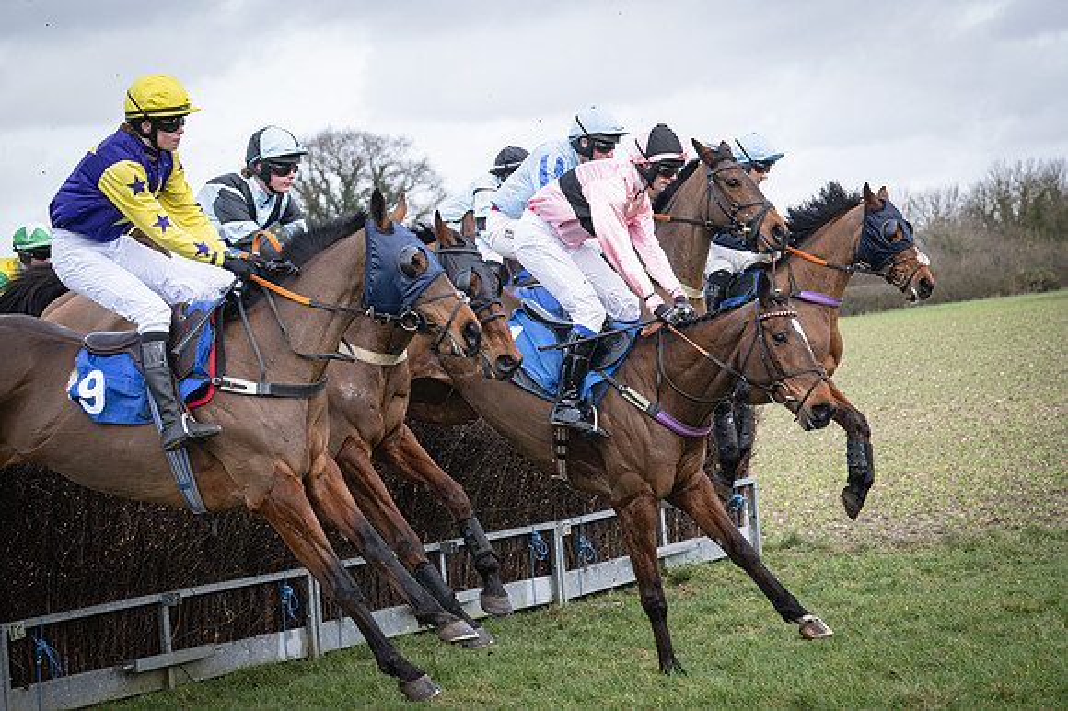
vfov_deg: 12.4
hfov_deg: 18.5
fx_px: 3274
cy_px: 338
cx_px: 561
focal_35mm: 110
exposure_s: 1/1000
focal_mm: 70
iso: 400
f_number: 4
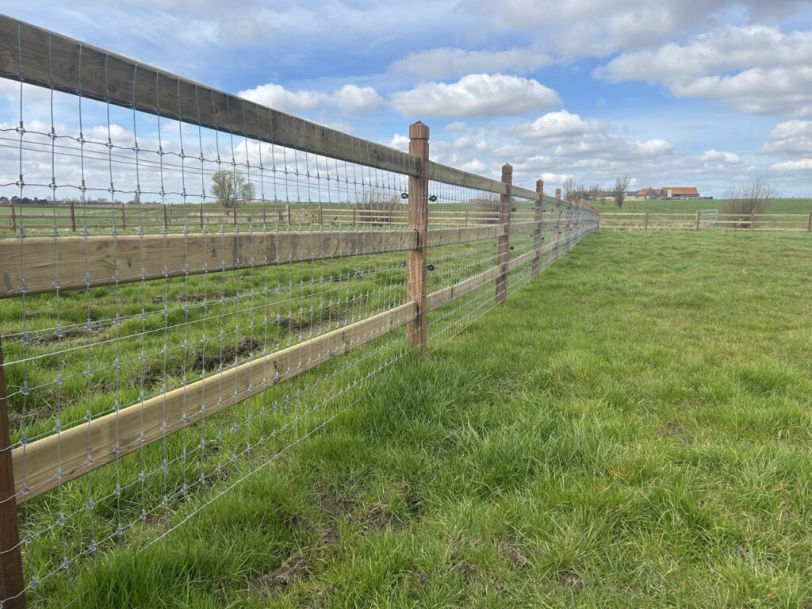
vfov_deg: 53.1
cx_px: 406
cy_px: 304
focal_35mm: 26
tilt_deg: -8.8
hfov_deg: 67.3
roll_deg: +0.1
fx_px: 610
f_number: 1.5
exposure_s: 1/3165
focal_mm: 5.7
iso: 50
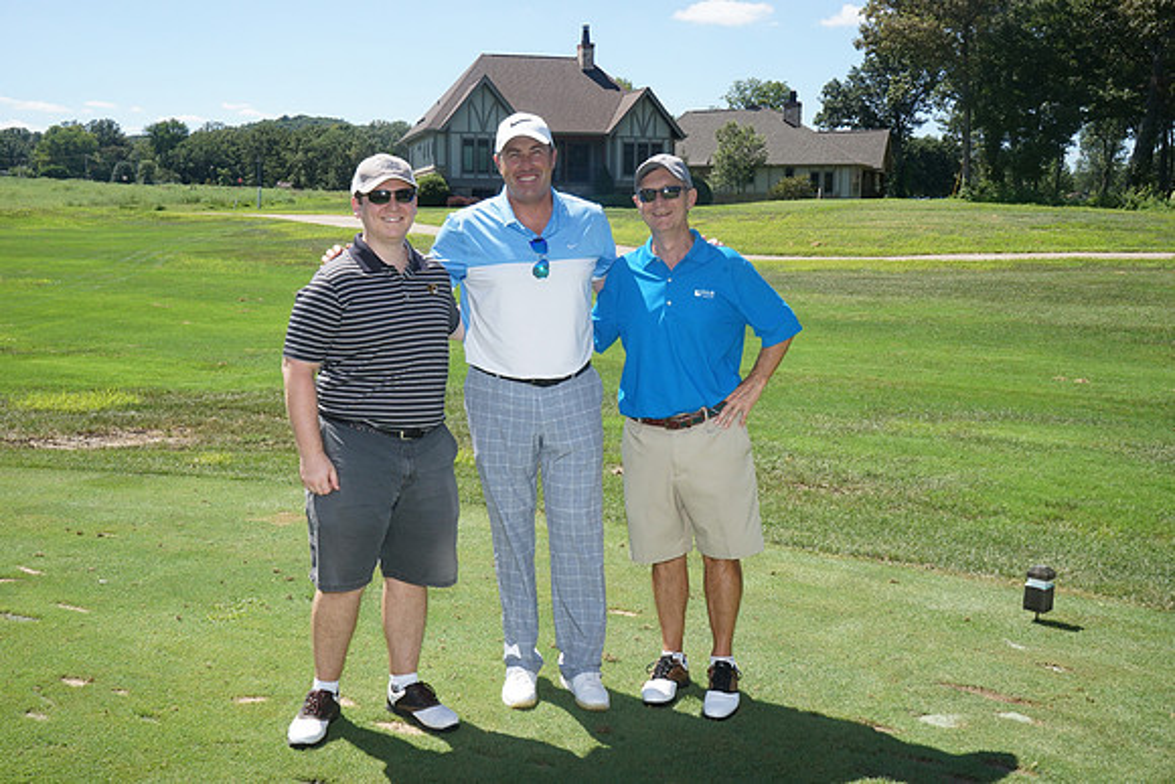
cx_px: 588
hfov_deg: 50.7
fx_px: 1241
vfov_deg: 35.1
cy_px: 392
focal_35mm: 38
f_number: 18
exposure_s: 1/250
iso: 800
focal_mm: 38
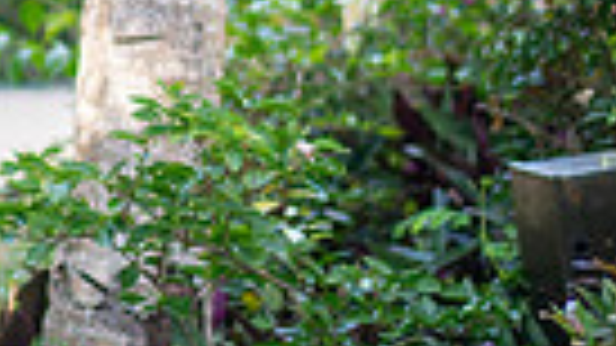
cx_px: -481
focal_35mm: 257
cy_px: -63
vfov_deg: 4.7
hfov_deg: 8.1
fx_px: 4197
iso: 2000
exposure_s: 1/1600
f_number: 1.8
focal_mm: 58
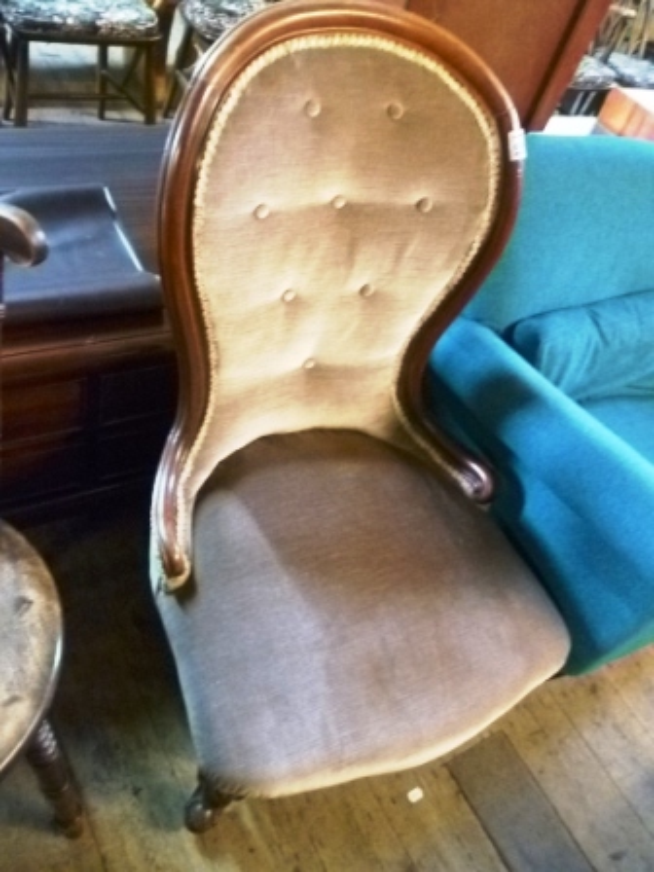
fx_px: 705
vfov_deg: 63.4
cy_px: 436
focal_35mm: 28
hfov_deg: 49.7
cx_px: 327
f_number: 2.8
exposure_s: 1/15
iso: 800
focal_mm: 5
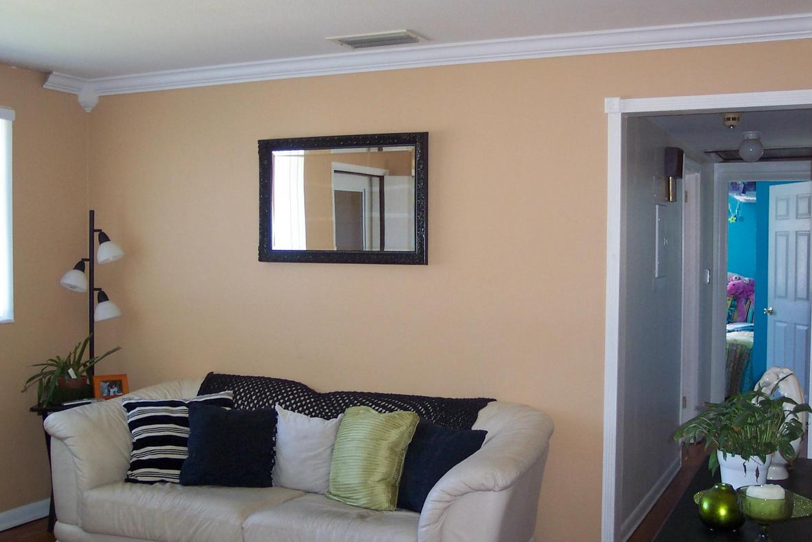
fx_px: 925
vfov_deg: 32.6
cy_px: 290
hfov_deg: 47.4
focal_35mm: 41
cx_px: 422
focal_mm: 8
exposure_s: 1/30
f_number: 2.8
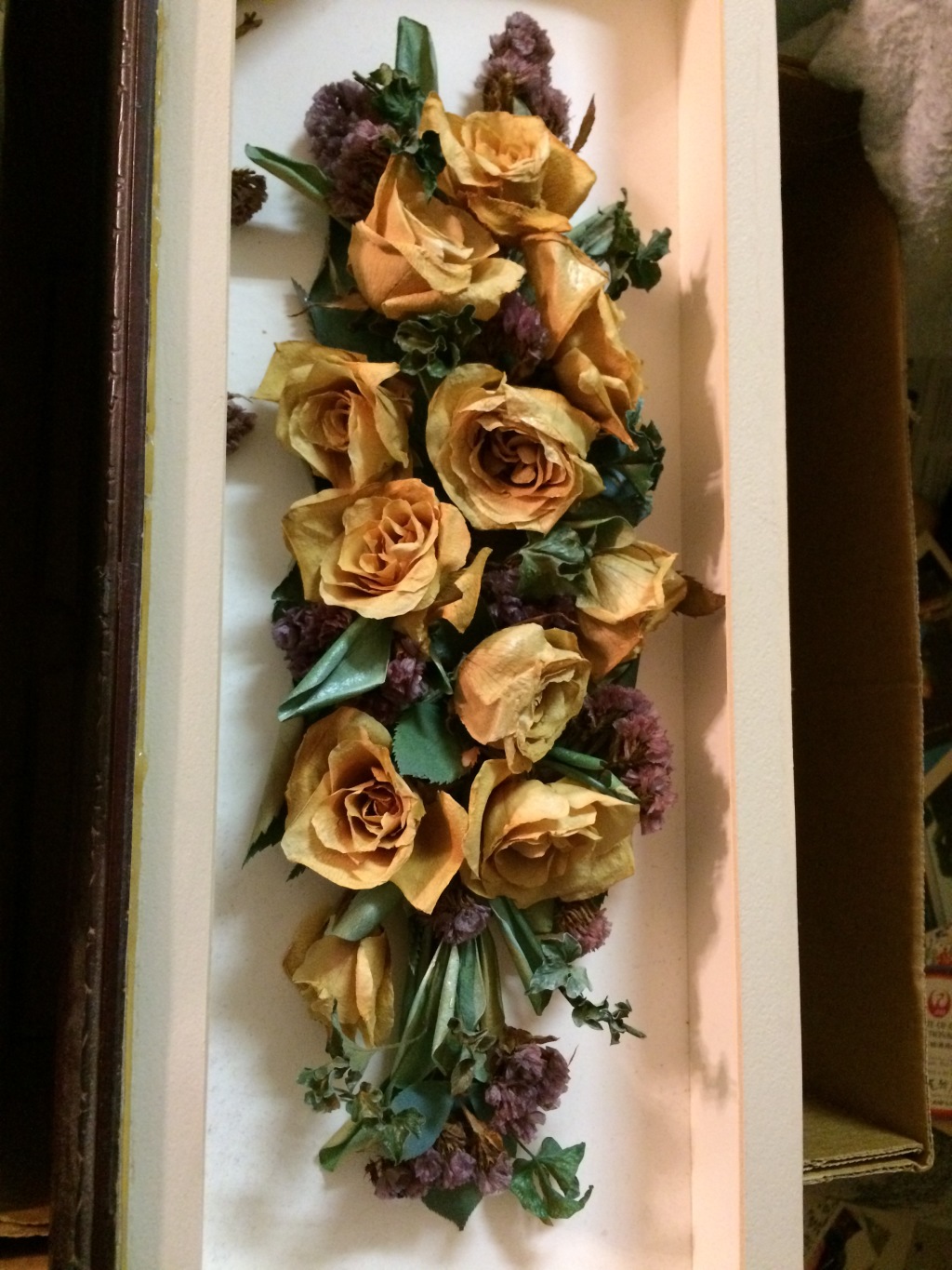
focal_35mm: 29
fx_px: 1063
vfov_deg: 61.7
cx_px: 476
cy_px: 635
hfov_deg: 48.2
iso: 400
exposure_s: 1/15
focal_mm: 4.15
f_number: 2.2
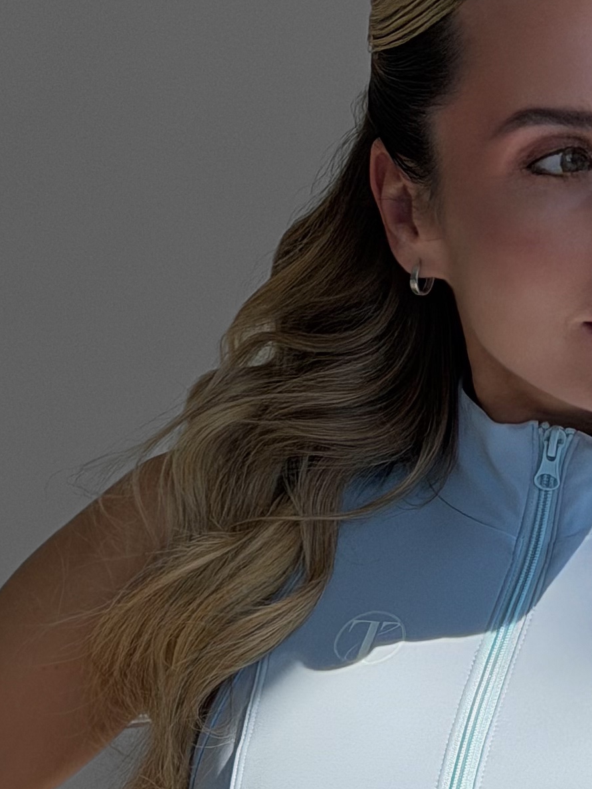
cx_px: 543
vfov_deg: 11.9
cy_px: 899
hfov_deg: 9.1
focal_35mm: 163
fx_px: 3715
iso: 80
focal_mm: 6.76
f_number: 1.8
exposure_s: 1/1900
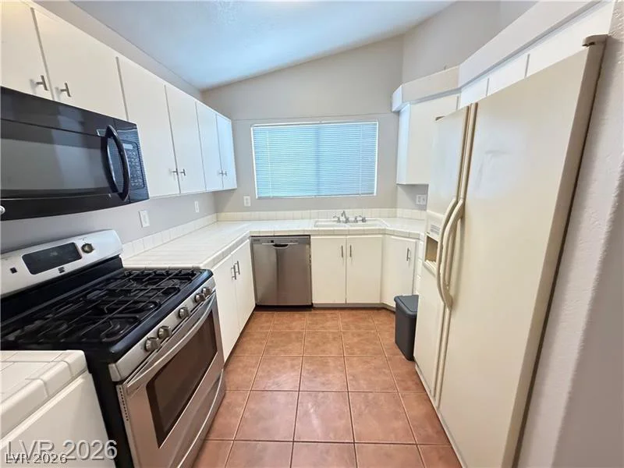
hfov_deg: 102.1
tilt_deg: -13.6
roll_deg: +1.9
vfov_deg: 85.7
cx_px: 312
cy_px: 234
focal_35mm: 14
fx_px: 252
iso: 1250
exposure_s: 1/60
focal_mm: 2.22
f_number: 2.2
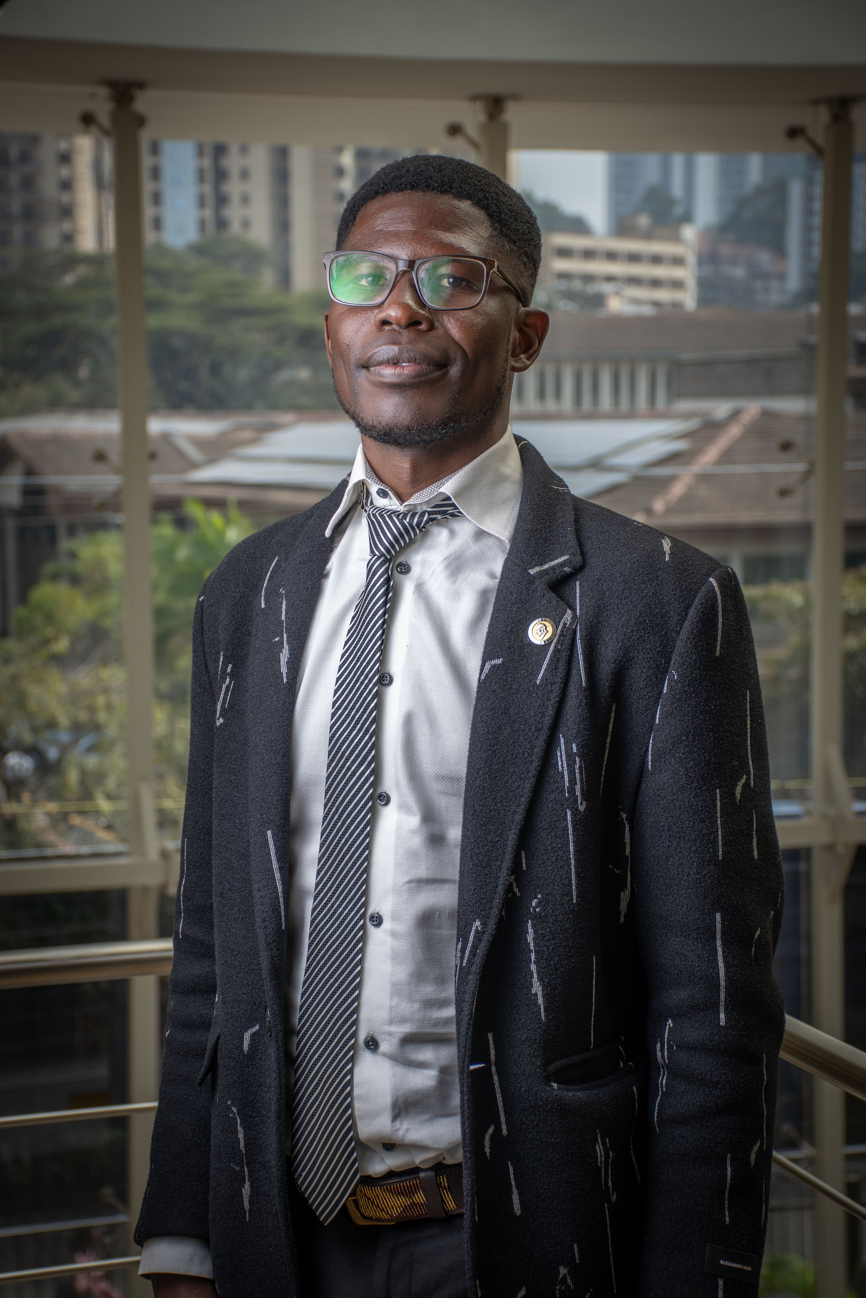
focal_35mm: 78
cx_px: 433
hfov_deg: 17.5
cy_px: 649
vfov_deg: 26.0
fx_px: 2814
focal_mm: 52
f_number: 5.6
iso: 160
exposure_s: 1/500
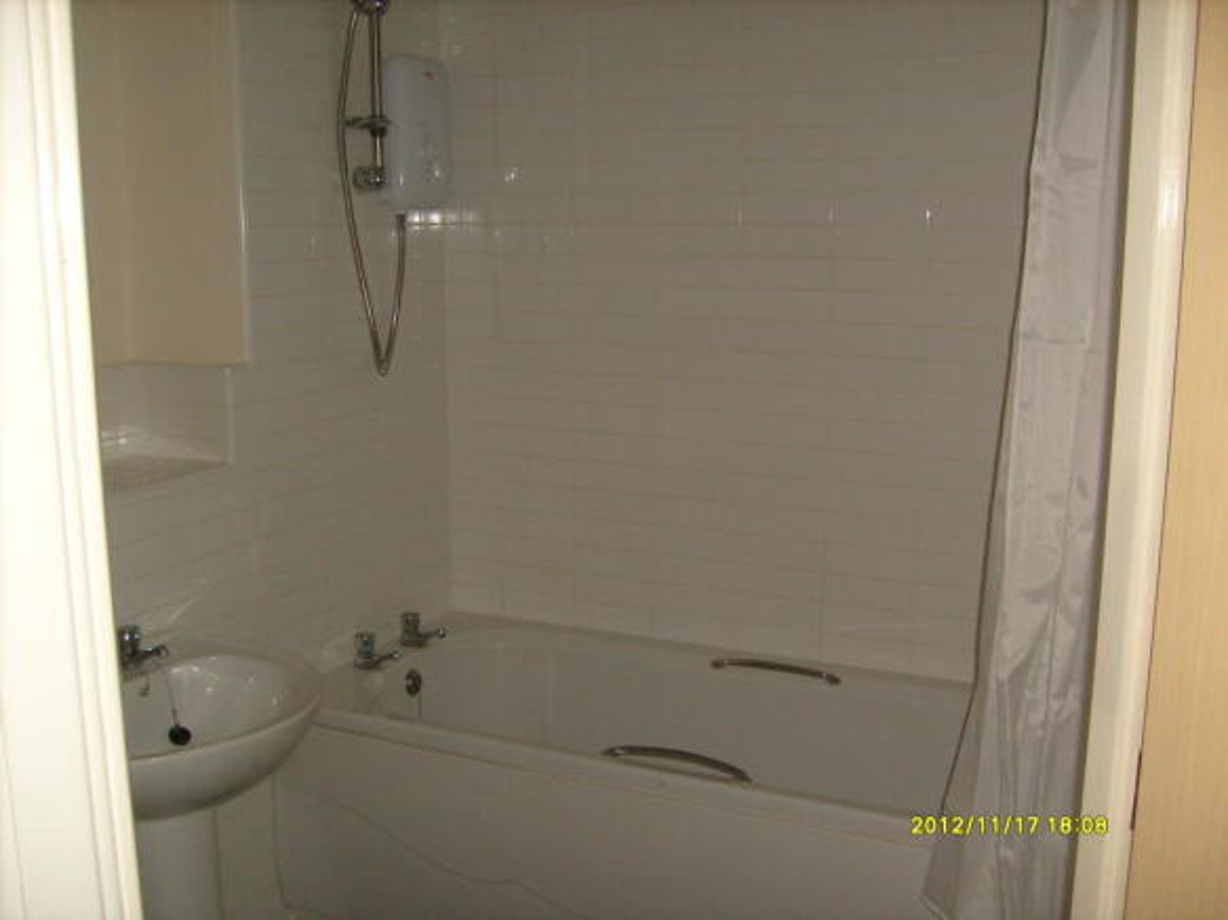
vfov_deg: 40.7
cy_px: 460
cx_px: 614
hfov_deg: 52.6
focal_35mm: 35
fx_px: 1241
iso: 100
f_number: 2.8
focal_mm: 5.8
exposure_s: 1/45
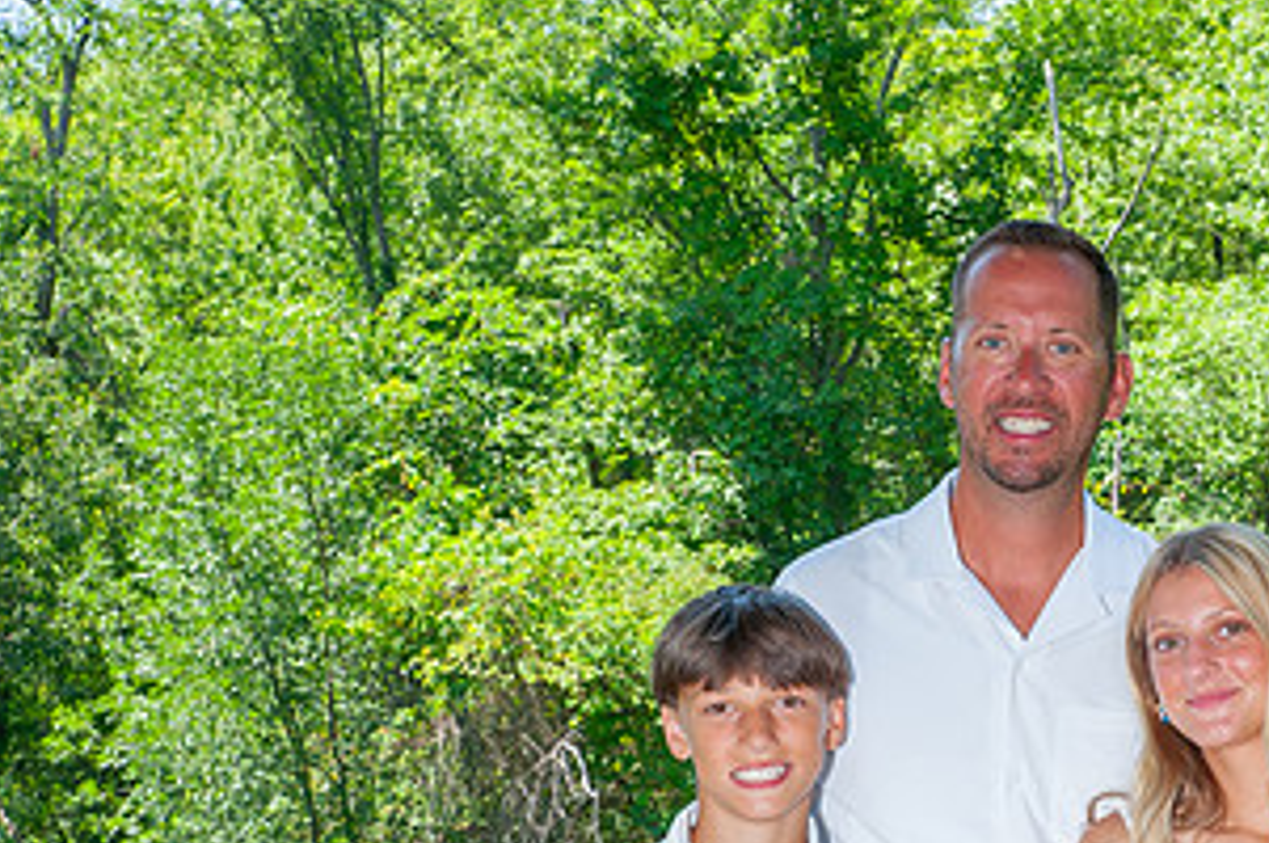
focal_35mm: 106
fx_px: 3732
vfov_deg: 12.8
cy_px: 754
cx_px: 1067
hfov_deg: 19.1
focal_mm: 55
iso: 500
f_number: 16
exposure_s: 1/125
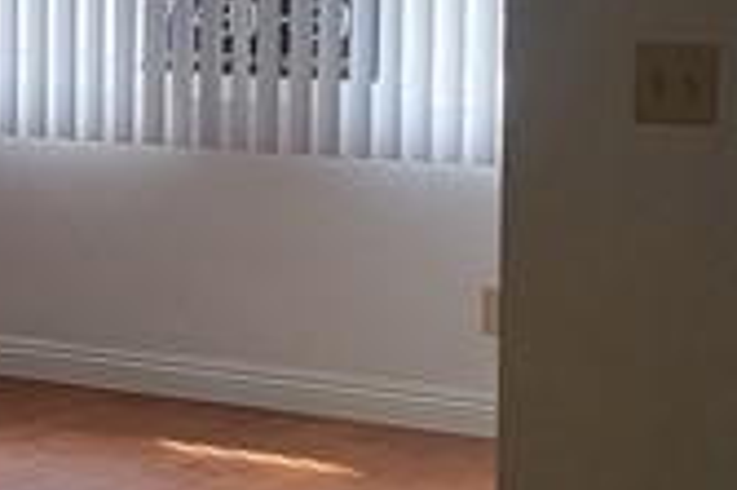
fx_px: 3129
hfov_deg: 12.2
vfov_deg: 8.9
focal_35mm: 153
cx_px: -635
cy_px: 155
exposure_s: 1/120
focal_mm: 6.7
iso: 80
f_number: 1.8
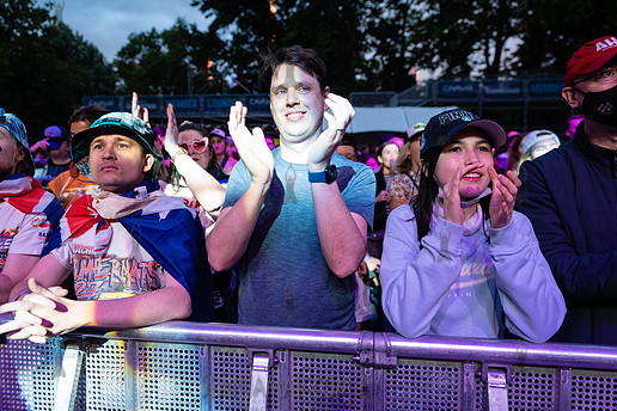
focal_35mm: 27
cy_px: 183
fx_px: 463
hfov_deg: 67.3
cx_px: 289
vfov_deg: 47.8
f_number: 3.2
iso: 1600
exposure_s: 1/400
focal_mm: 24
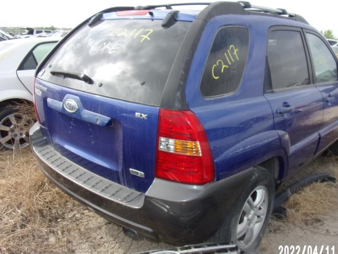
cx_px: 190
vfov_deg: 48.2
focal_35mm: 29
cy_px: 132
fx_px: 283
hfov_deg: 61.4
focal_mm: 4.3
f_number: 3.3
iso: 80
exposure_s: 1/500
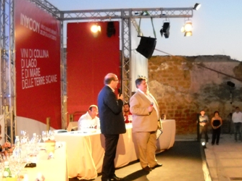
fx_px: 384
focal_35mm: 55
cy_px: 108
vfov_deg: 26.5
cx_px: 127
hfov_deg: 35.0
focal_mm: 6.72
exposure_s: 1/36
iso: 800
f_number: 3.1
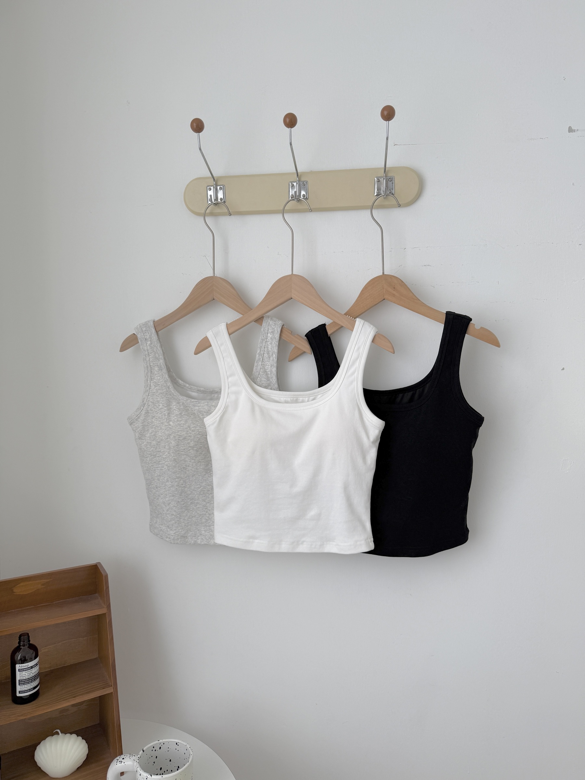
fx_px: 541
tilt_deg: -2.0
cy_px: 390
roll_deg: -0.4
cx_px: 292
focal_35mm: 24
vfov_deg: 71.6
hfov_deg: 56.8
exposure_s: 1/121
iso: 80
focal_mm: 6.76
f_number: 1.78
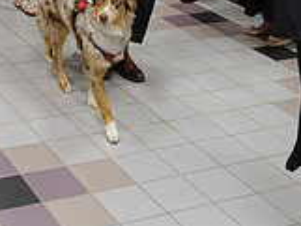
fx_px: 722
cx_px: -71
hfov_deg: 21.6
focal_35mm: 83
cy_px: -132
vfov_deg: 16.0
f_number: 2.8
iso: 1250
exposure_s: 1/125
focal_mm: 16
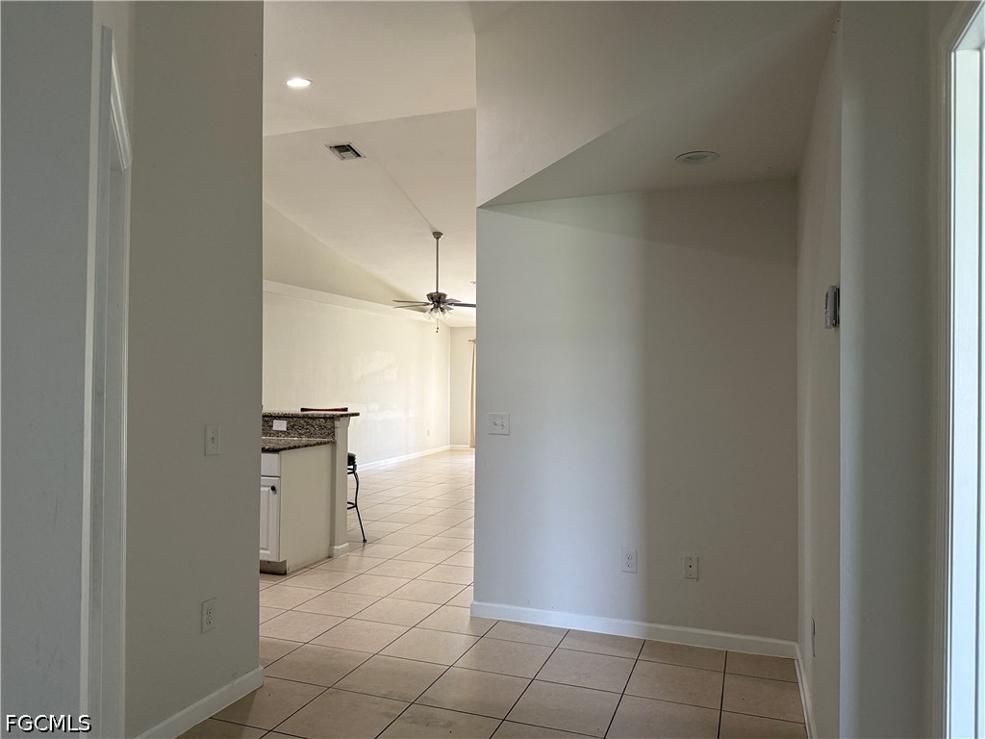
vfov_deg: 56.8
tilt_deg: +0.4
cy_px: 370
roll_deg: -0.4
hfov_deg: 71.6
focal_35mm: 24
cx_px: 492
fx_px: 683
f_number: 1.78
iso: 250
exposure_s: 1/120
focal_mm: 6.76
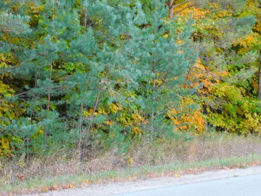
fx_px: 535
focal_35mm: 71
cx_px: 130
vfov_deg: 20.7
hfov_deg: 27.4
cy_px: 98
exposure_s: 1/15
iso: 400
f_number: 4.3
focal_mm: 12.6
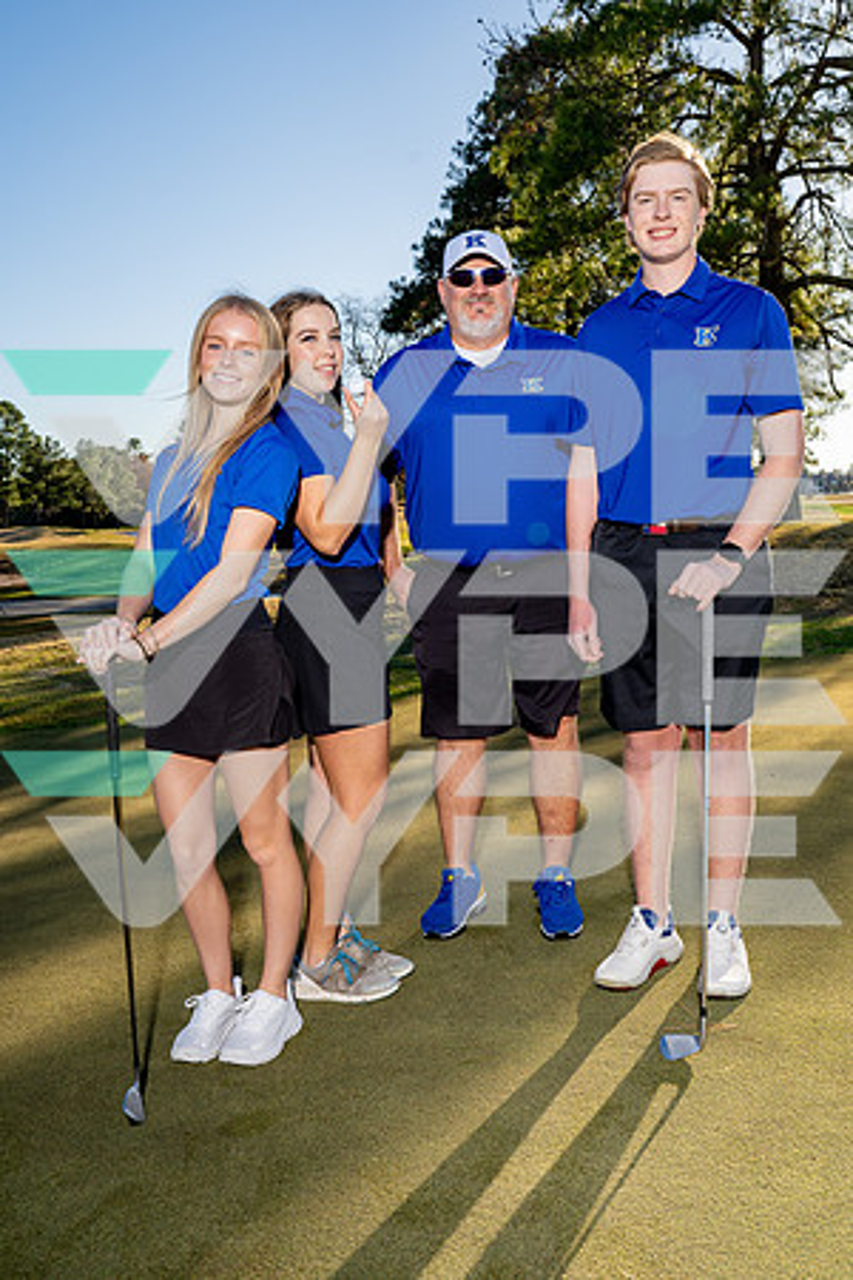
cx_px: 426
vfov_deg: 57.2
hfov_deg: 40.0
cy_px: 640
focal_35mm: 33
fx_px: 1173
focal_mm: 33
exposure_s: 1/250
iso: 100
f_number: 8
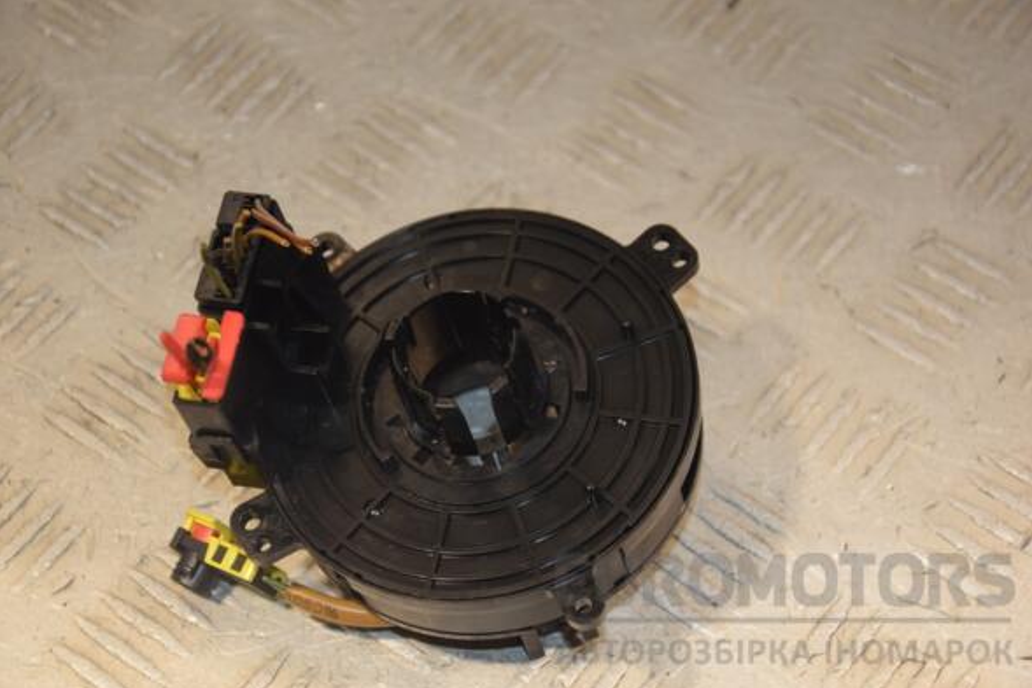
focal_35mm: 107
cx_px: 522
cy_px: 347
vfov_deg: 12.8
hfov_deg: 19.1
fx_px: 3068
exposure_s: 1/200
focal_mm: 70
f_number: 5.3
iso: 800
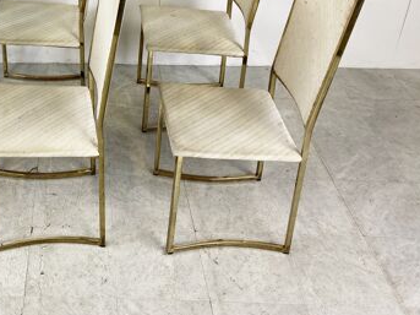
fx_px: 594
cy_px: 60
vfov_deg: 29.0
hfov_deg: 36.9
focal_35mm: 49
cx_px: 58
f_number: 1.8
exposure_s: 1/100
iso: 50
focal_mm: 3.99
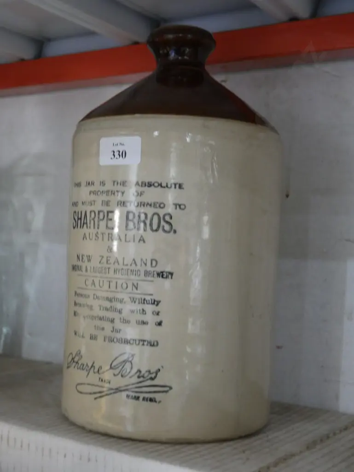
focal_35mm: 52
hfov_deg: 28.1
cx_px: 177
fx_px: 708
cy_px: 236
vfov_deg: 36.8
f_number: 5.3
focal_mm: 26
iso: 3200
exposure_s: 1/60
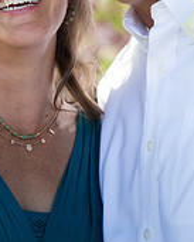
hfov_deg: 12.5
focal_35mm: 123
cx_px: 76
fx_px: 882
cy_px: -55
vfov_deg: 15.0
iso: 100
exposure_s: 1/400
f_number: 2.2
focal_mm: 50
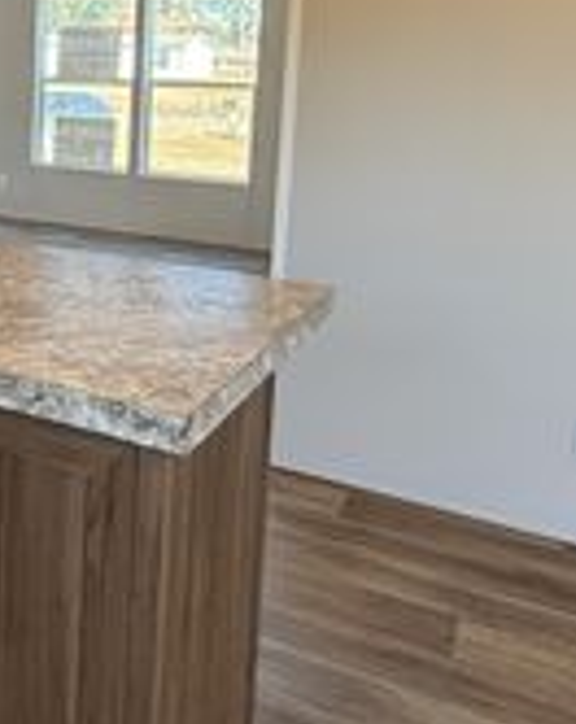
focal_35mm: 44
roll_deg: -1.4
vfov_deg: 40.8
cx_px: -76
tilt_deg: -5.9
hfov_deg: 30.1
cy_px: 174
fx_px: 941
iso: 200
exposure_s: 1/120
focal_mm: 2.22
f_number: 2.2
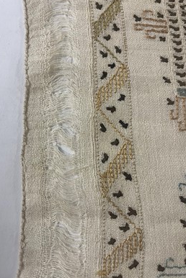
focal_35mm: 28
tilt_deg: -79.7
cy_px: 138
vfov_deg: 65.4
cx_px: 90
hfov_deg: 46.5
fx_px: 217
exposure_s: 1/50
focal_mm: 5.1
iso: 100
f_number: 1.6
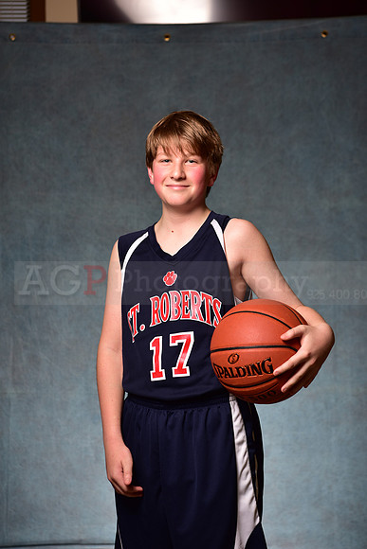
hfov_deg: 19.5
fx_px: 1070
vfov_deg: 28.8
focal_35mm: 70
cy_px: 274
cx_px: 184
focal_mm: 70
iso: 100
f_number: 5
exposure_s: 1/200
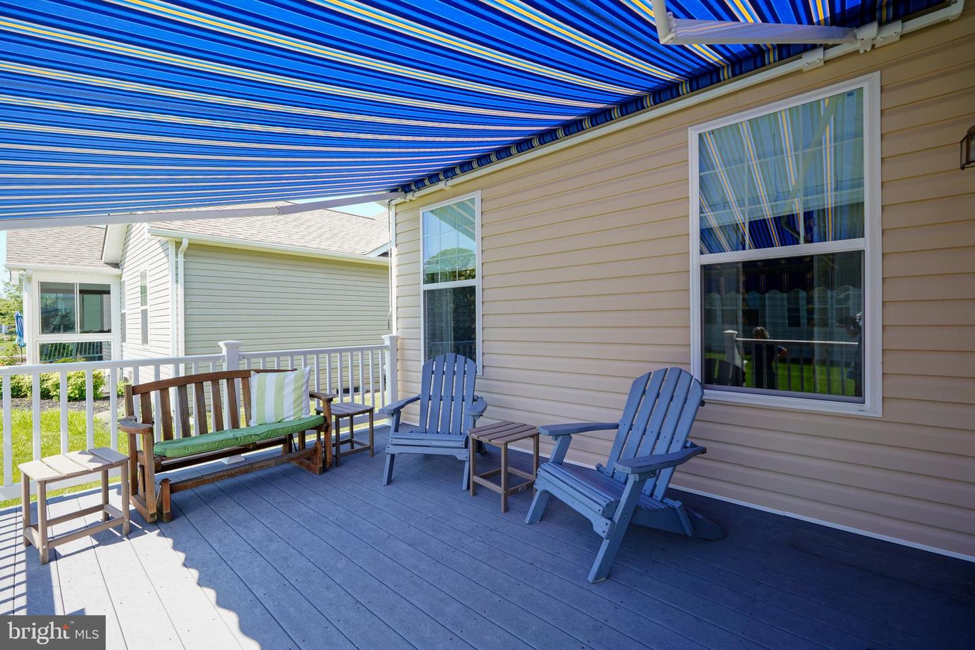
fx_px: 406
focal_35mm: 15
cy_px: 325
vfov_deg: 77.3
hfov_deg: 100.4
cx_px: 488
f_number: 5
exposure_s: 1/100
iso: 100
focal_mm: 10
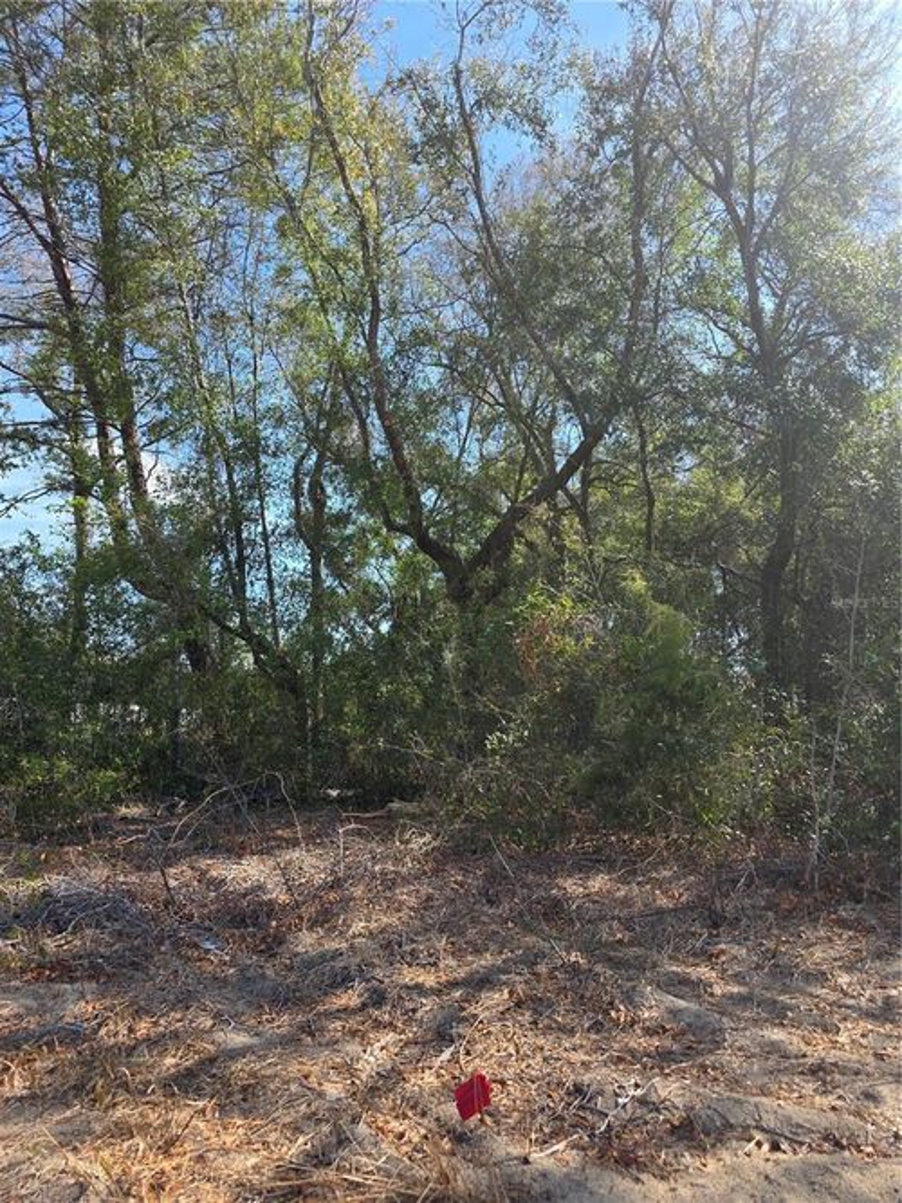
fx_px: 799
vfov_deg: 73.9
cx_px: 451
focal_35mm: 23
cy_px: 602
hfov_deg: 58.9
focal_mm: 6.3
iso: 80
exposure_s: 1/2240
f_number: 1.7
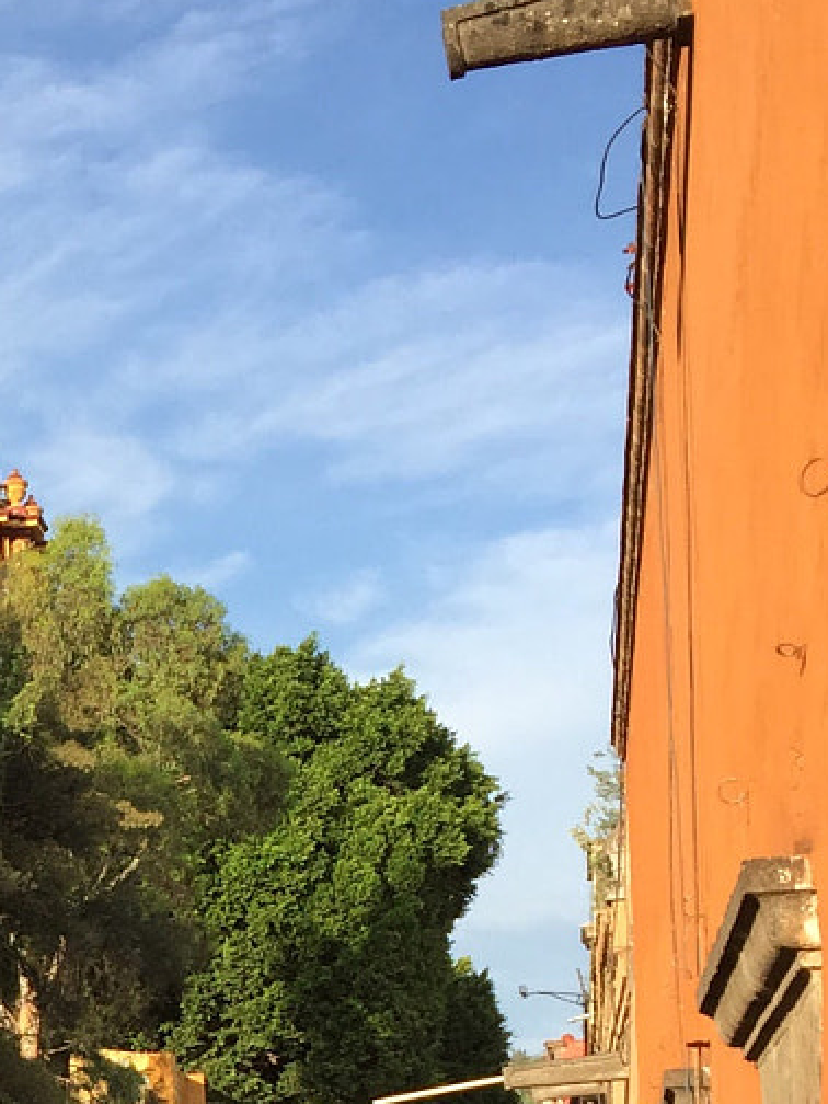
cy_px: 1301
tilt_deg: +3.3
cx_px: -298
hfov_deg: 15.2
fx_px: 2934
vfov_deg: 20.1
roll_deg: +1.6
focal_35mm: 92
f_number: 2.2
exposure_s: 1/824
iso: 32
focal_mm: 4.15
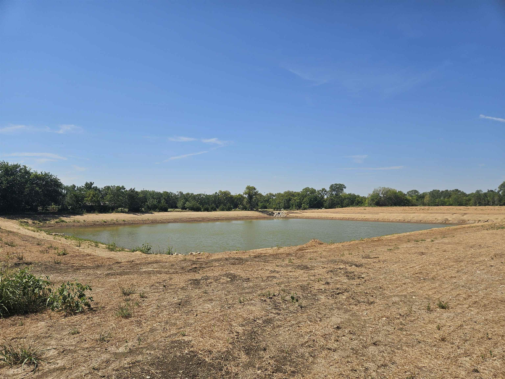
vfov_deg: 58.9
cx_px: 252
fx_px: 336
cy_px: 190
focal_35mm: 23
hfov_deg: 73.9
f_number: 1.8
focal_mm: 5.4
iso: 25
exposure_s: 1/2890
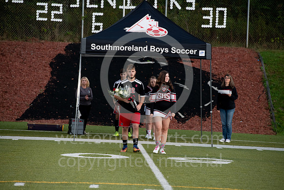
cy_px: 95
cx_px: 142
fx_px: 1578
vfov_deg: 6.9
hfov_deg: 10.3
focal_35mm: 200
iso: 1000
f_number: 5.6
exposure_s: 1/250
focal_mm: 200
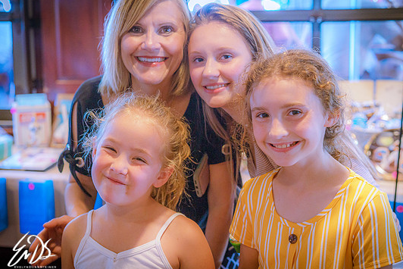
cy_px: 130
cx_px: 214
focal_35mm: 60
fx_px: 672
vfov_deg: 22.6
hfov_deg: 33.4
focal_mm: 55
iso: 3200
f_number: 4
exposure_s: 1/60
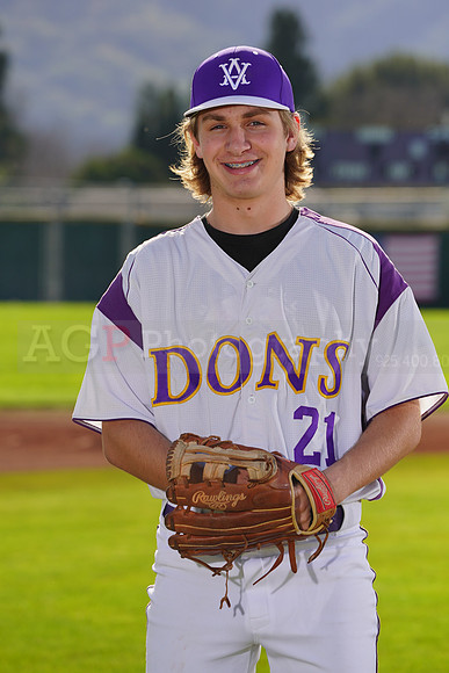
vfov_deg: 8.0
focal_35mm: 256
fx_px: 4786
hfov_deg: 5.4
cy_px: 336
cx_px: 224
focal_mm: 256
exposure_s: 1/250
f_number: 9
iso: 100
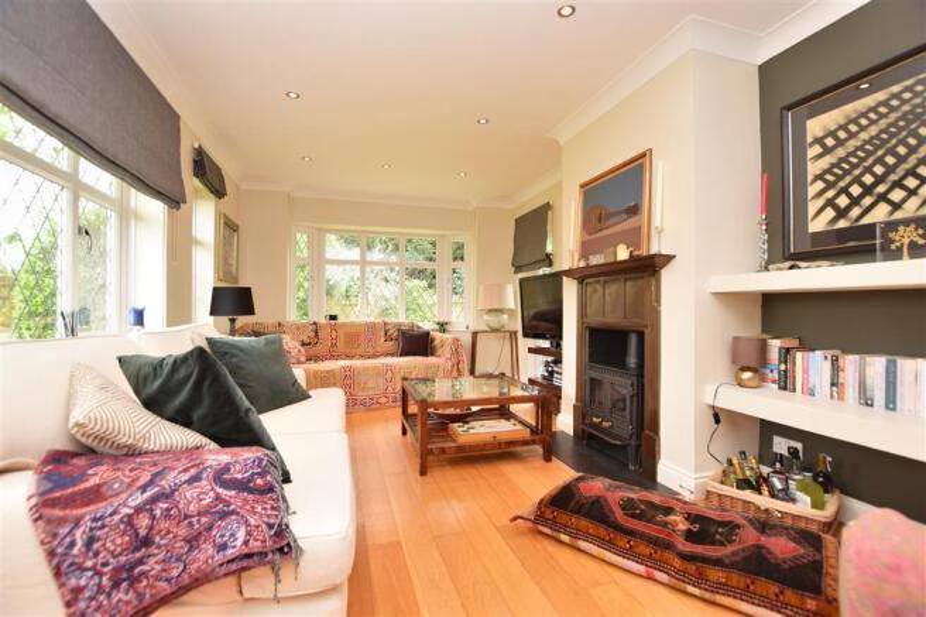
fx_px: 386
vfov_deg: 77.3
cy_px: 308
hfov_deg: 100.4
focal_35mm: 15
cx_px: 463
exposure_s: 1/40
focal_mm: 10
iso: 320
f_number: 5.6
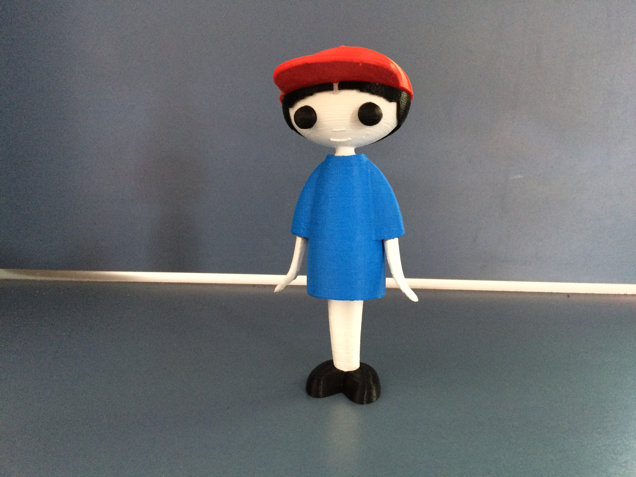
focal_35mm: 29
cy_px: 238
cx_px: 318
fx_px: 533
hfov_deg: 61.7
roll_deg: -0.9
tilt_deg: -8.7
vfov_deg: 48.2
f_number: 2.2
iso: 320
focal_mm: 4.15
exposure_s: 1/24
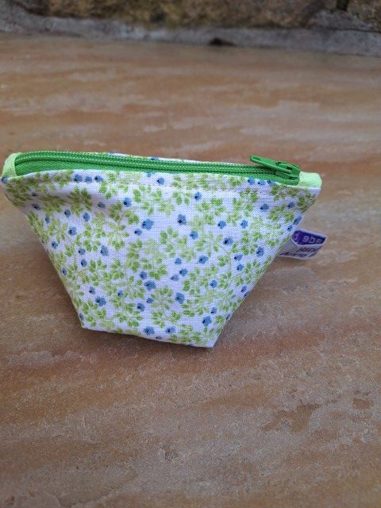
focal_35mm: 23
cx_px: 190
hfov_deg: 58.9
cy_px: 254
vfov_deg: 73.9
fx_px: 338
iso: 40
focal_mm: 5.54
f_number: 1.8
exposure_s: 1/187
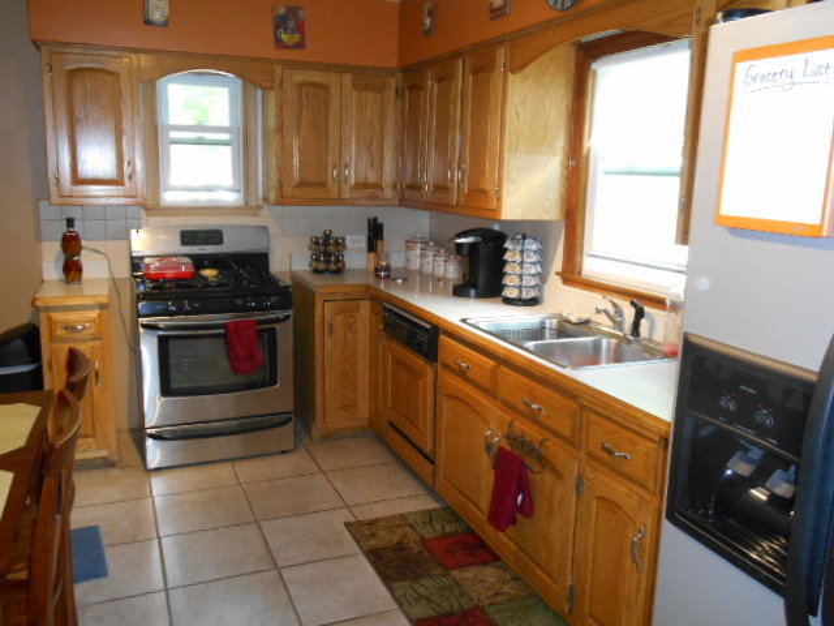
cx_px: 417
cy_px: 313
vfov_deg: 45.4
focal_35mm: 31
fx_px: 747
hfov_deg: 58.4
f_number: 3.6
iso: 400
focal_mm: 5.5
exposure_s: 1/25
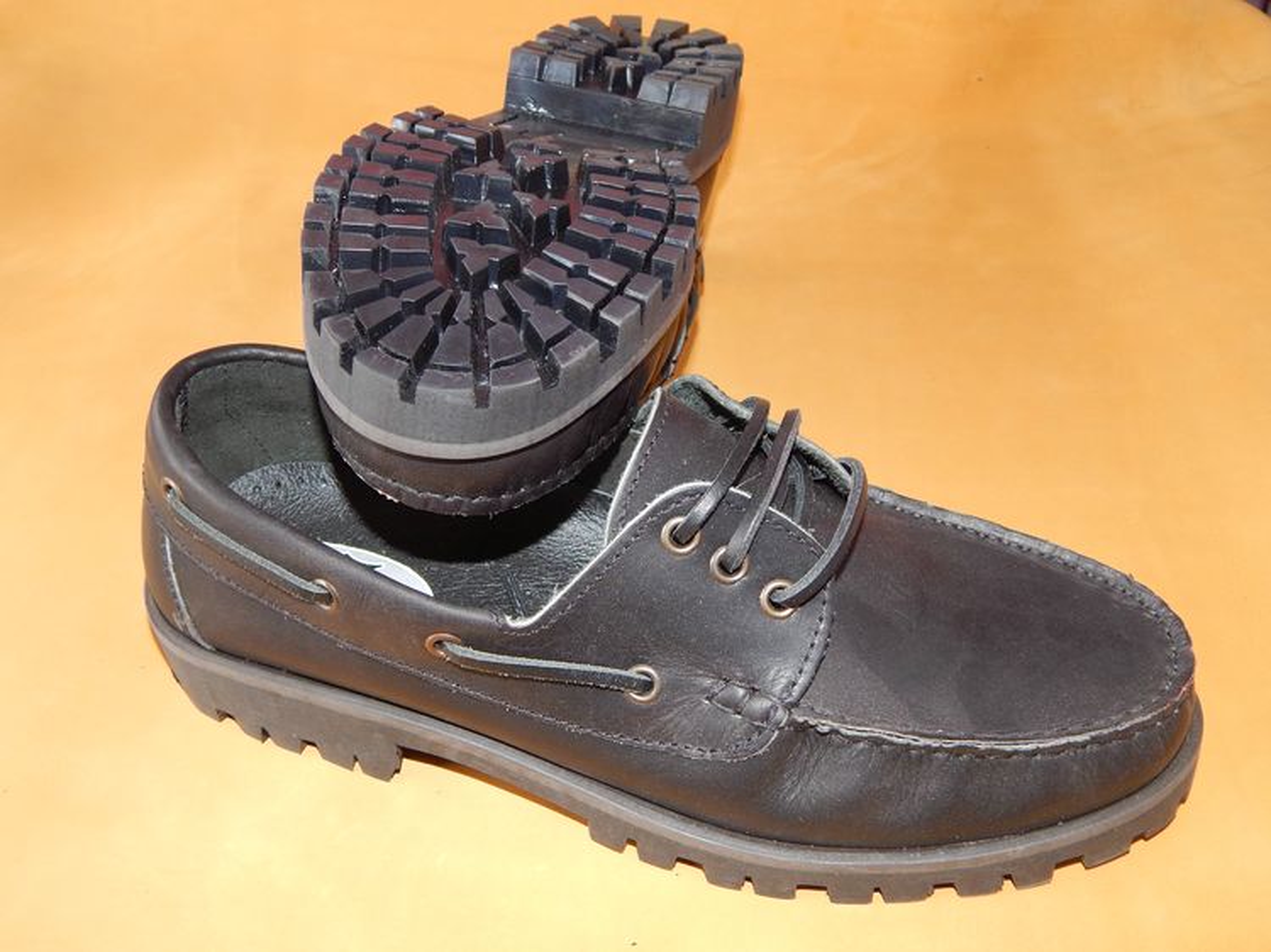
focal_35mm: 35
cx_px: 636
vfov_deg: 40.7
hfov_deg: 52.6
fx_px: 1285
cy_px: 476
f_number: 3.3
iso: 200
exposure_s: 1/30
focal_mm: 6.1
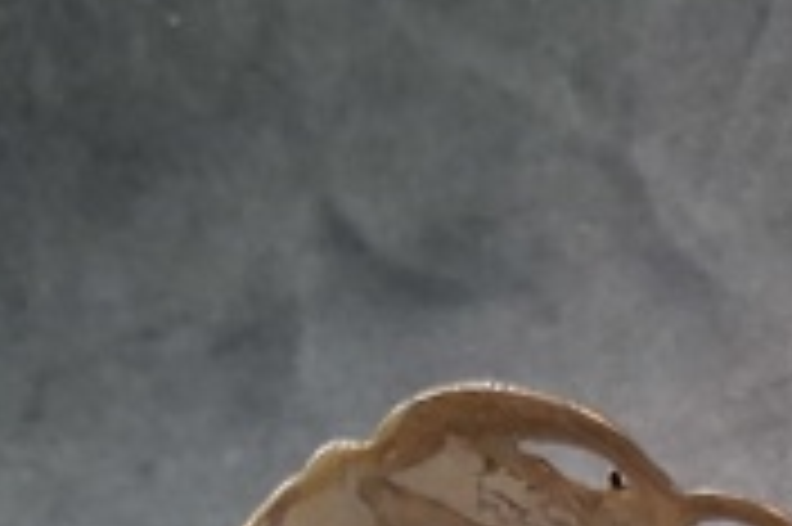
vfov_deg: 10.1
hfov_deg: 14.7
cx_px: 1395
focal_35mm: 123
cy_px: 1119
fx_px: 2703
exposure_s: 1/50
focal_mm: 3.98
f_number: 1.8
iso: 320
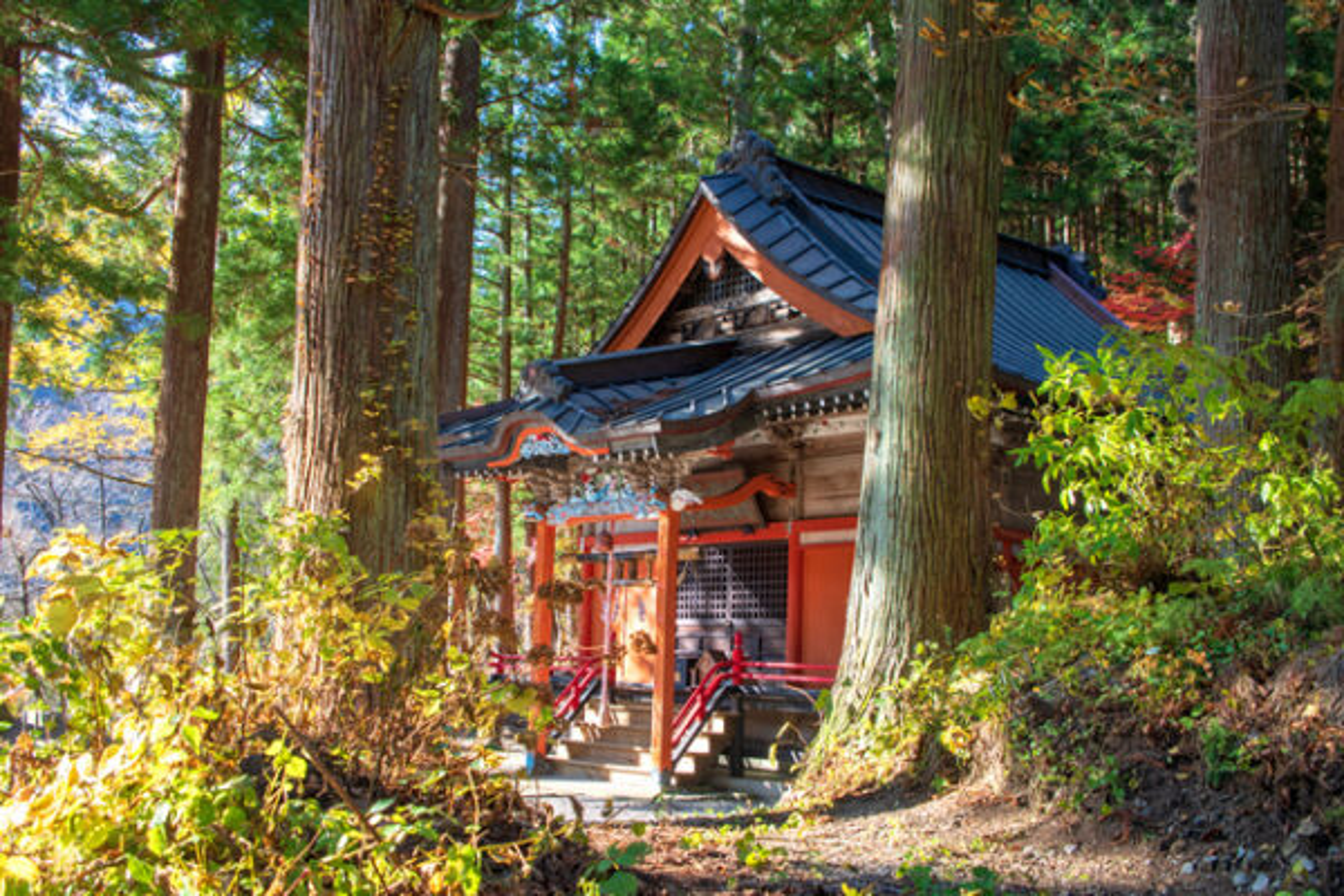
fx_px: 1568
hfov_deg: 46.4
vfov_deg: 31.9
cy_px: 448
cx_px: 672
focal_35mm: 42
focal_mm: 42
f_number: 7.1
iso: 100
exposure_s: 1/40
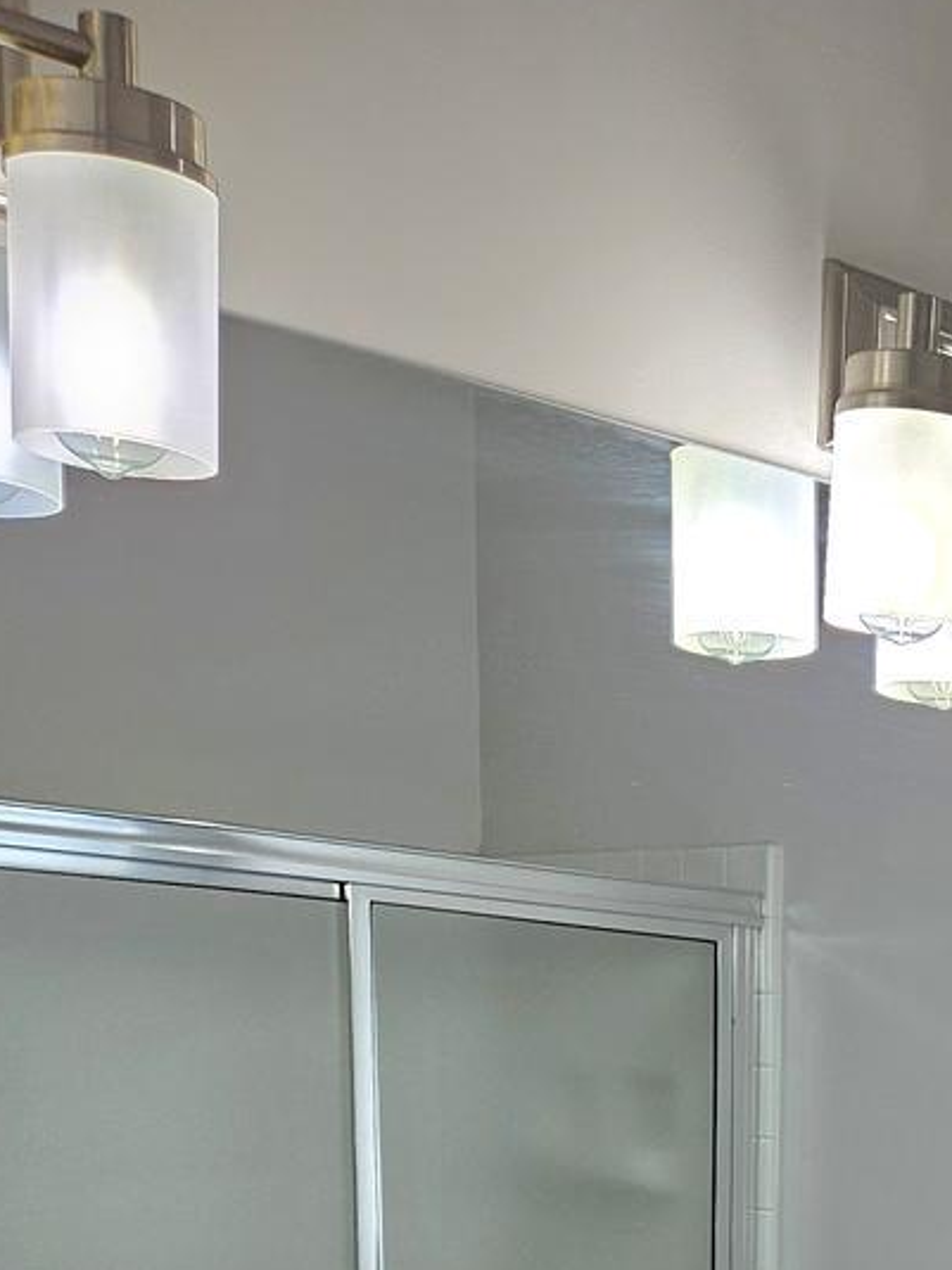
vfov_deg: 24.6
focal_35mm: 66
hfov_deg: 21.1
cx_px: 1049
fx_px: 2421
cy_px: 1754
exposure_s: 1/130
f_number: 1.8
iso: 25
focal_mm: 5.4
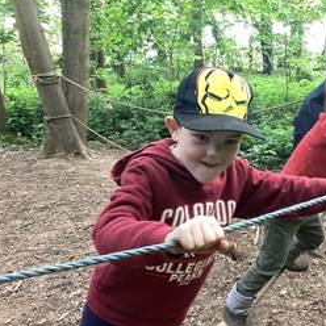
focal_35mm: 42
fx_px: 448
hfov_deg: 39.0
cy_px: 179
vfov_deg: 40.0
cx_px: 244
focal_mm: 3.3
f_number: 2.4
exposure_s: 1/50
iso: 50
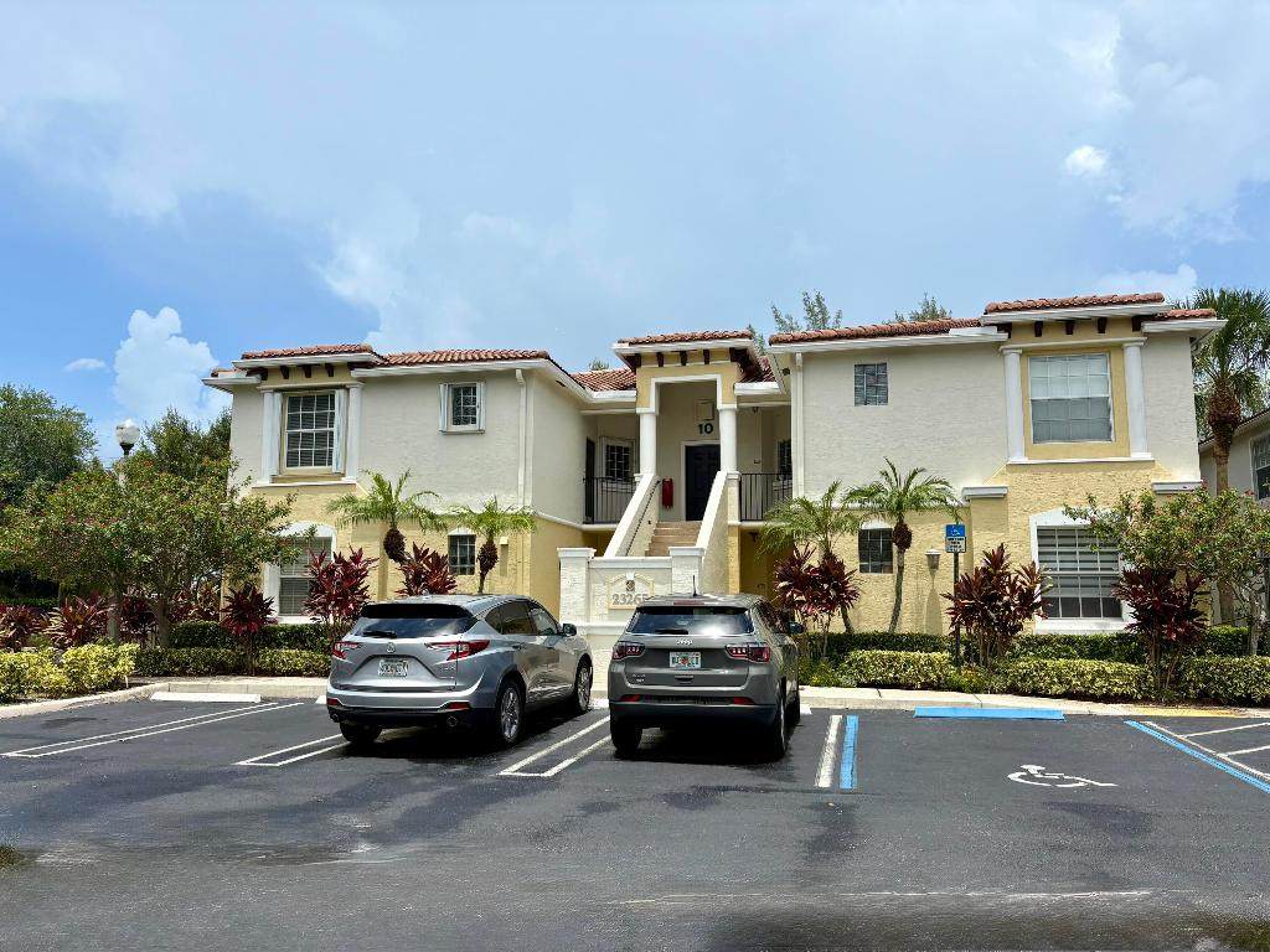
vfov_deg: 53.1
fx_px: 954
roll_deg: -0.2
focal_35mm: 26
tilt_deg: +7.4
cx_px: 635
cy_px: 476
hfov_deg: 67.3
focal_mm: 5.96
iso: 50
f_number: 1.6
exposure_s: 1/3448
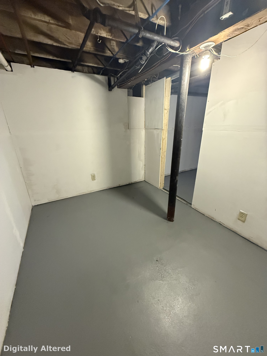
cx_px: 134
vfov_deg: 102.1
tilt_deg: -18.4
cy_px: 178
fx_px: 144
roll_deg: +2.8
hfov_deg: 85.7
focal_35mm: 14
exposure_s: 1/60
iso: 800
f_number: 2.2
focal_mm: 2.22
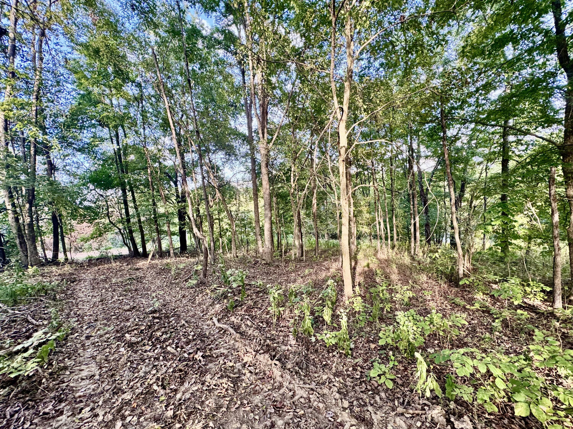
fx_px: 232
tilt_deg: -3.0
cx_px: 286
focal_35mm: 14
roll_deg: +6.9
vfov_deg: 85.7
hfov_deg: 102.1
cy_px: 214
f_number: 2.2
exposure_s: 1/99
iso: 125
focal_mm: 2.22
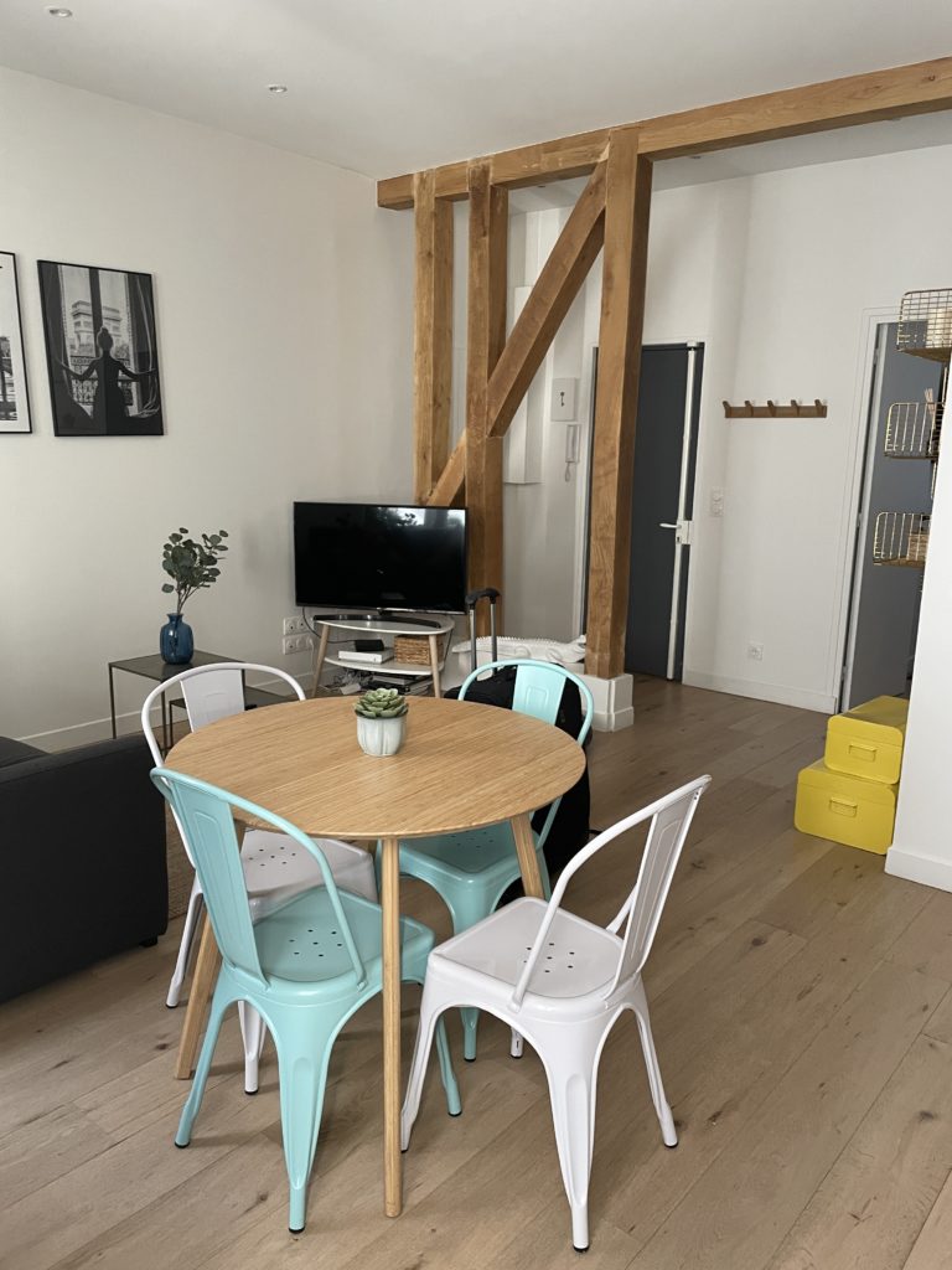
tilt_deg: -10.6
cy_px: 635
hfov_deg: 53.1
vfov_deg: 67.3
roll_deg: -1.0
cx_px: 476
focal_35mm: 26
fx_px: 953
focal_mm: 4.2
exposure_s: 1/60
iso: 250
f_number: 1.6
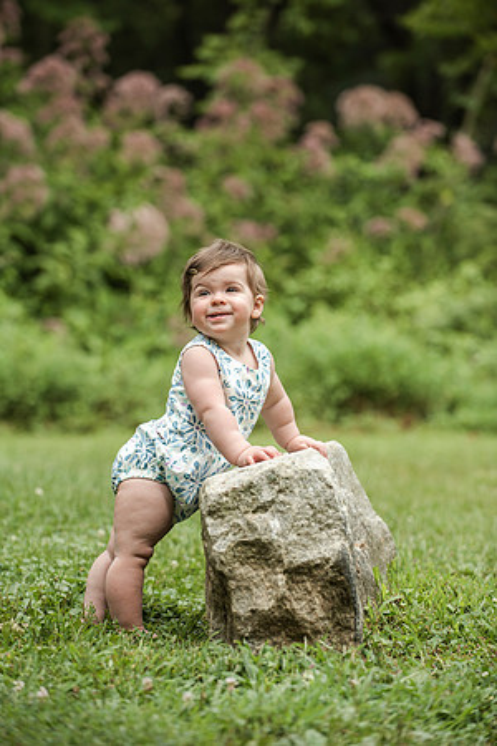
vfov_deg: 15.2
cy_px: 373
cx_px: 248
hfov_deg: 10.2
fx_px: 2795
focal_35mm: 135
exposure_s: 1/3200
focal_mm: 135
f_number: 4
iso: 640
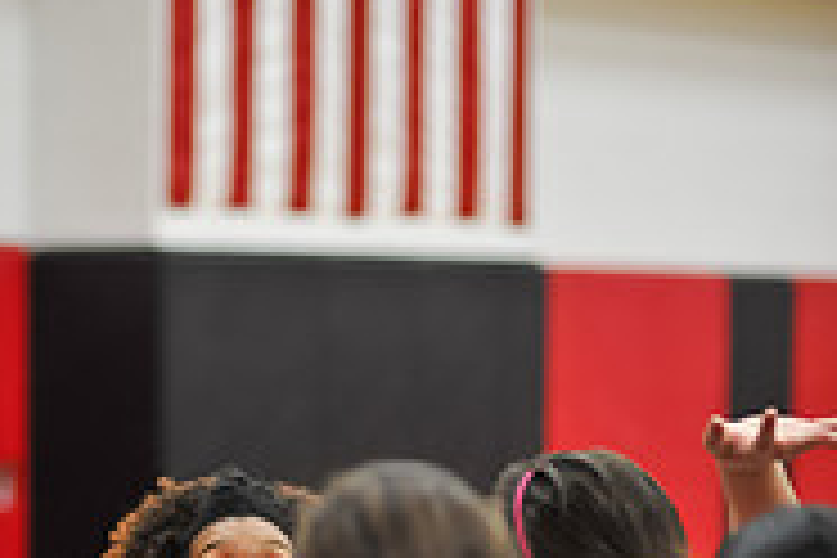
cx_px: 187
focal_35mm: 205
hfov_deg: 10.0
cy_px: 878
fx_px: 4766
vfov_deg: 6.6
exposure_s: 1/500
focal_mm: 85
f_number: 2.2
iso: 1800
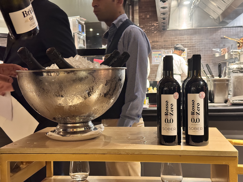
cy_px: 91
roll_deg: +1.8
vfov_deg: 30.3
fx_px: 337
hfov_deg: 39.7
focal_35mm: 48
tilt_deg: -2.9
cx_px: 122
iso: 500
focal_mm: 6.76
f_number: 1.78
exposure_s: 1/33
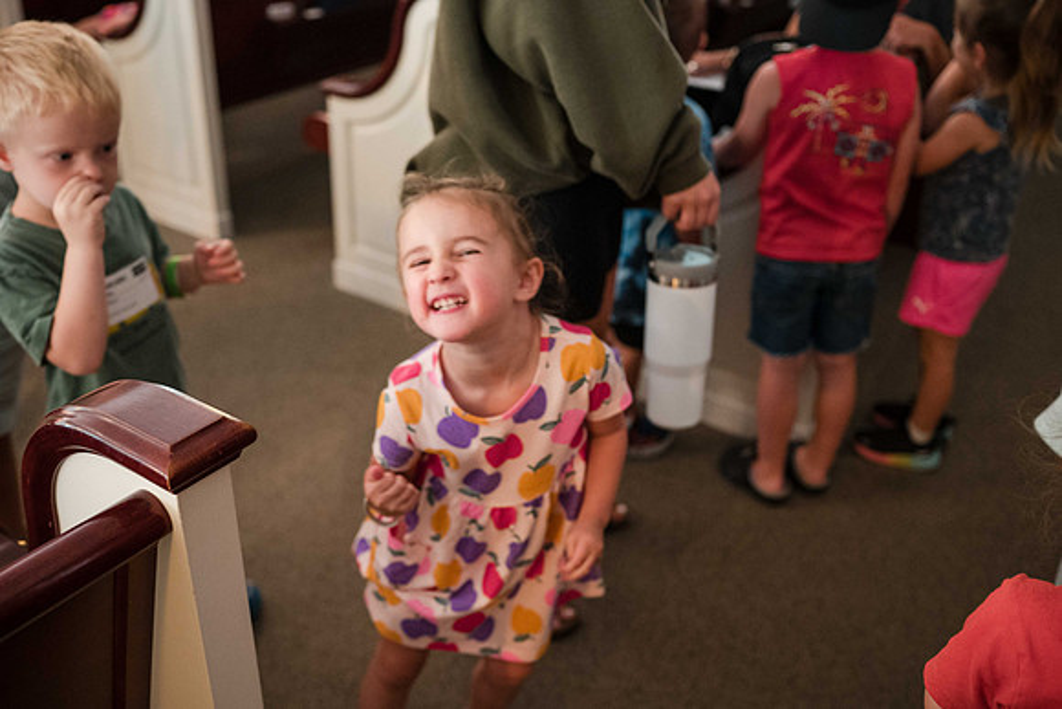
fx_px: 1110
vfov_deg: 35.4
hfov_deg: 51.1
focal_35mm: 38
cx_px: 533
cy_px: 347
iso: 5000
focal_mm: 35
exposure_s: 1/60
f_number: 2.8
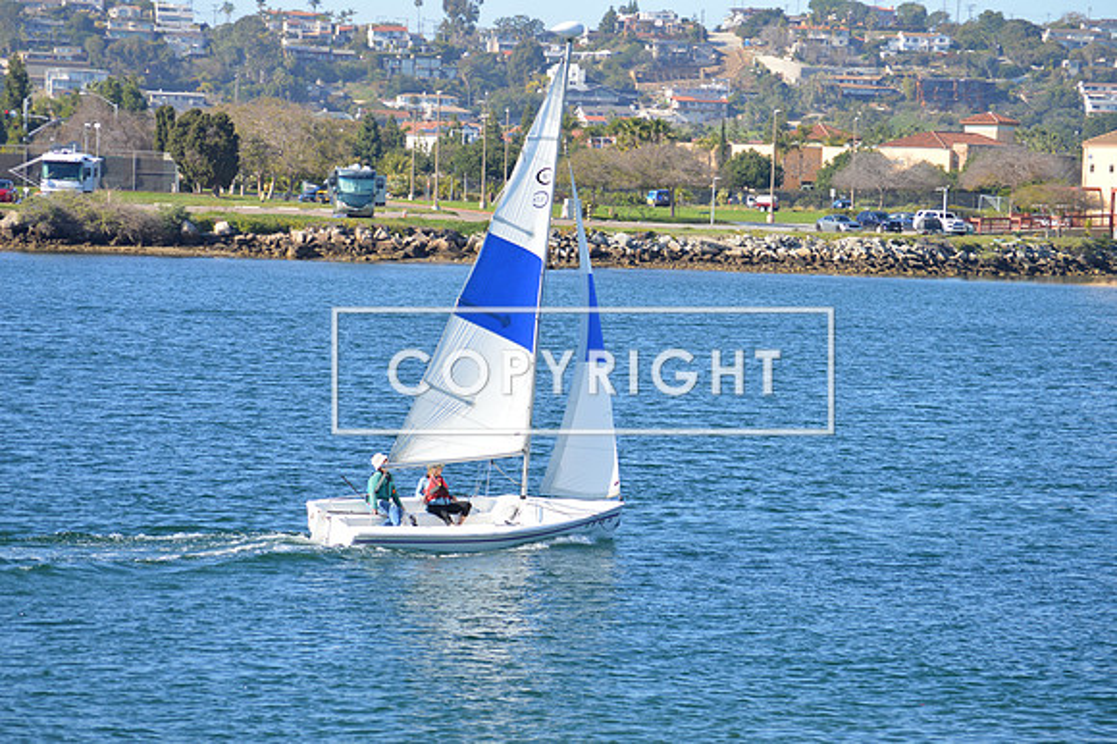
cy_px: 372
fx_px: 4000
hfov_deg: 15.9
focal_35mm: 129
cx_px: 558
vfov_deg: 10.6
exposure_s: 1/250
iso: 100
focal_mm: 86
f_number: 8
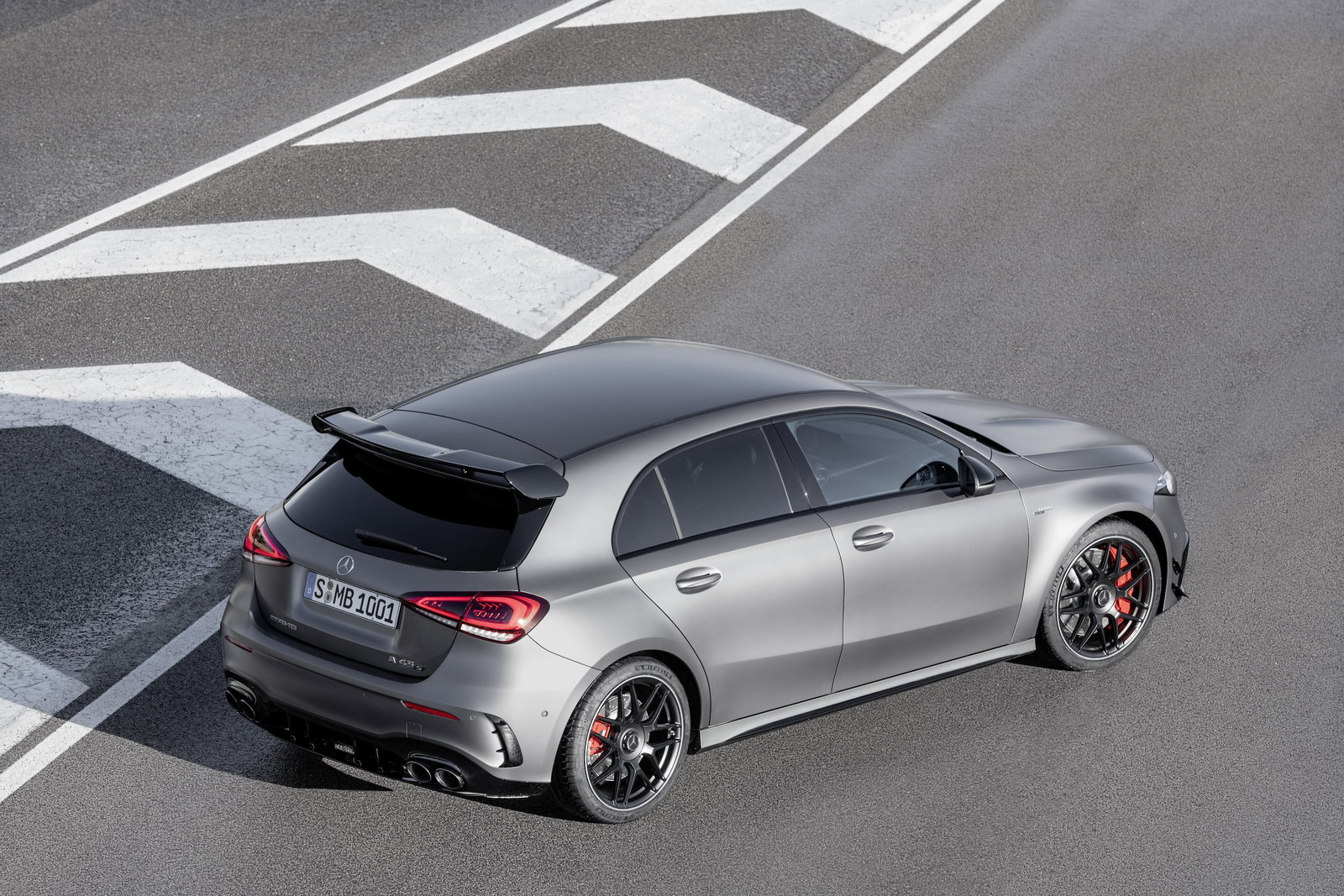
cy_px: 448
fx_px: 5600
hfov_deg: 13.7
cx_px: 672
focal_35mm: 150
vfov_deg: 9.2
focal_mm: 150
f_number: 8
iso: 200
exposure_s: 1/320
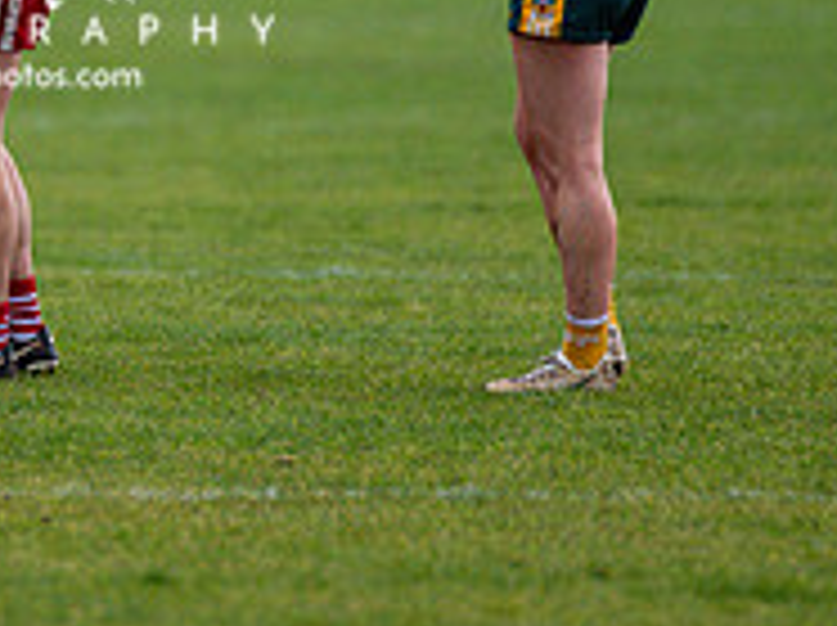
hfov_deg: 2.2
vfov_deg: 1.6
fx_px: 21758
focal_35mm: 901
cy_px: -110
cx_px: -22
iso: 2000
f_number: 2.8
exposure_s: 1/640
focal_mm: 300
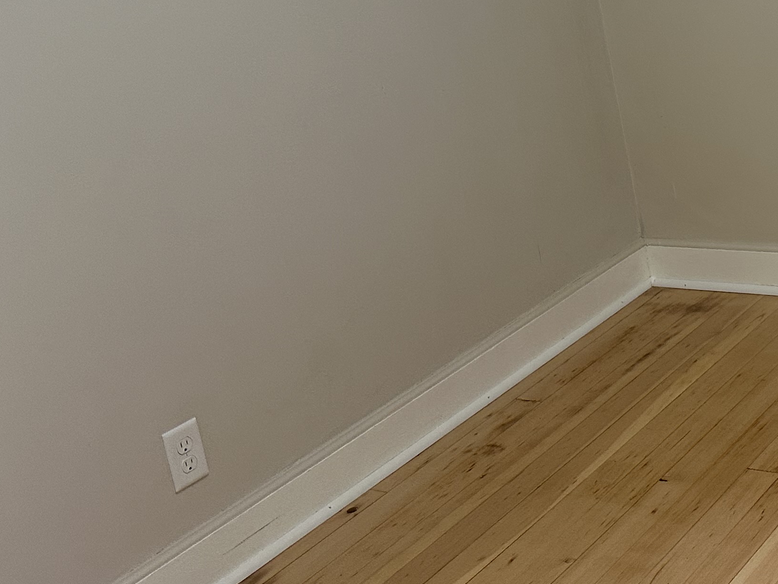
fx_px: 1326
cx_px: 814
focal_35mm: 59
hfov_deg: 30.0
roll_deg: +8.0
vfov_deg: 24.2
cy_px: 71
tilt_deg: -12.5
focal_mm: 6.86
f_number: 1.78
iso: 250
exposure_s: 1/98
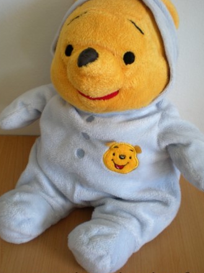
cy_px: 131
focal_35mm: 45
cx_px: 102
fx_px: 354
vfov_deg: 42.1
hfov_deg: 32.2
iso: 101
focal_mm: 6.3
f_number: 3.1
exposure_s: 1/59.8
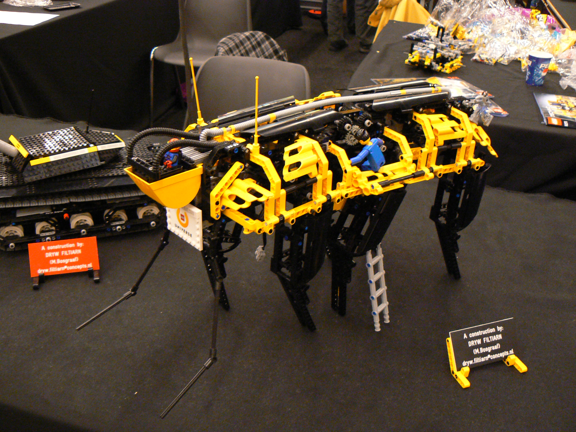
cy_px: 216
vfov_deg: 39.7
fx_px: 599
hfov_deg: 51.4
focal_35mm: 36
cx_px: 288
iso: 200
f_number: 2.8
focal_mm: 6
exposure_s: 1/4
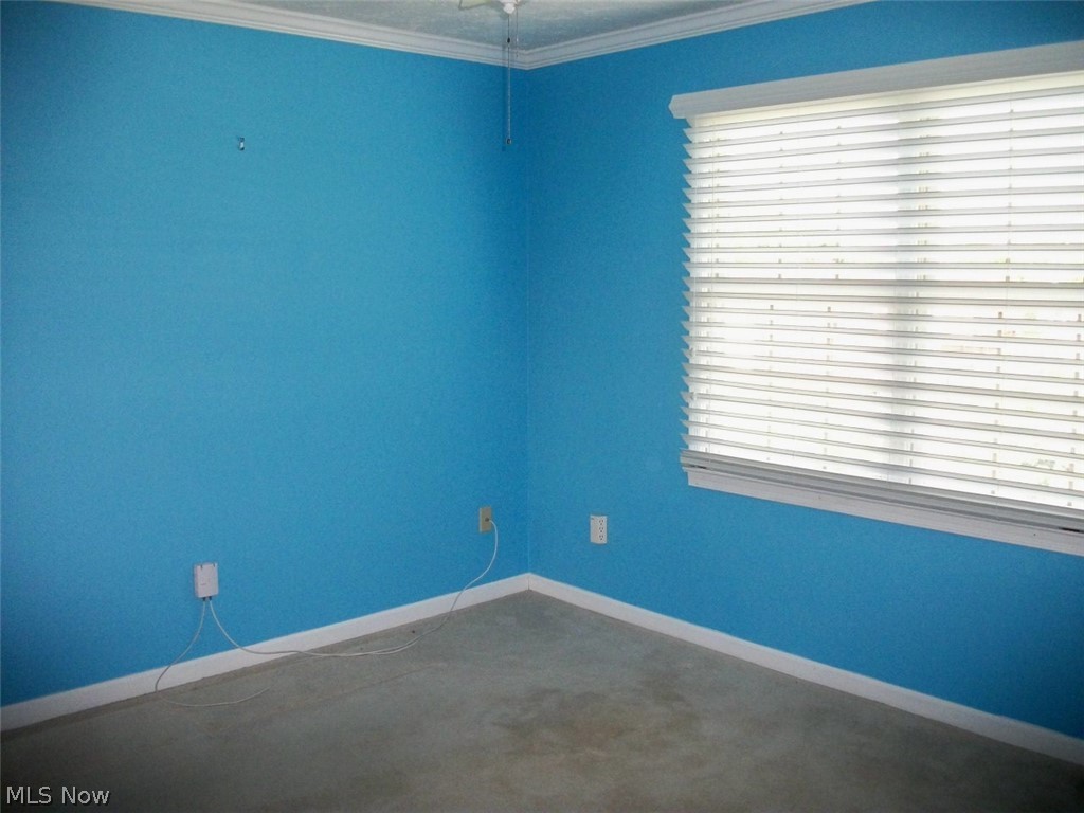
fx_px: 1002
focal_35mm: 32
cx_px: 542
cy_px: 406
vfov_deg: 44.2
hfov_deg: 56.8
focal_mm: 5.7
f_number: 2.9
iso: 221
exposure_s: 1/125
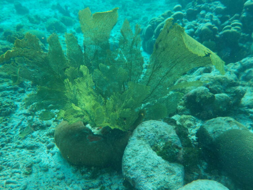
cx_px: 126
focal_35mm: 30
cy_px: 95
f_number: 3.3
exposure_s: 1/320
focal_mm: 4.1
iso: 125
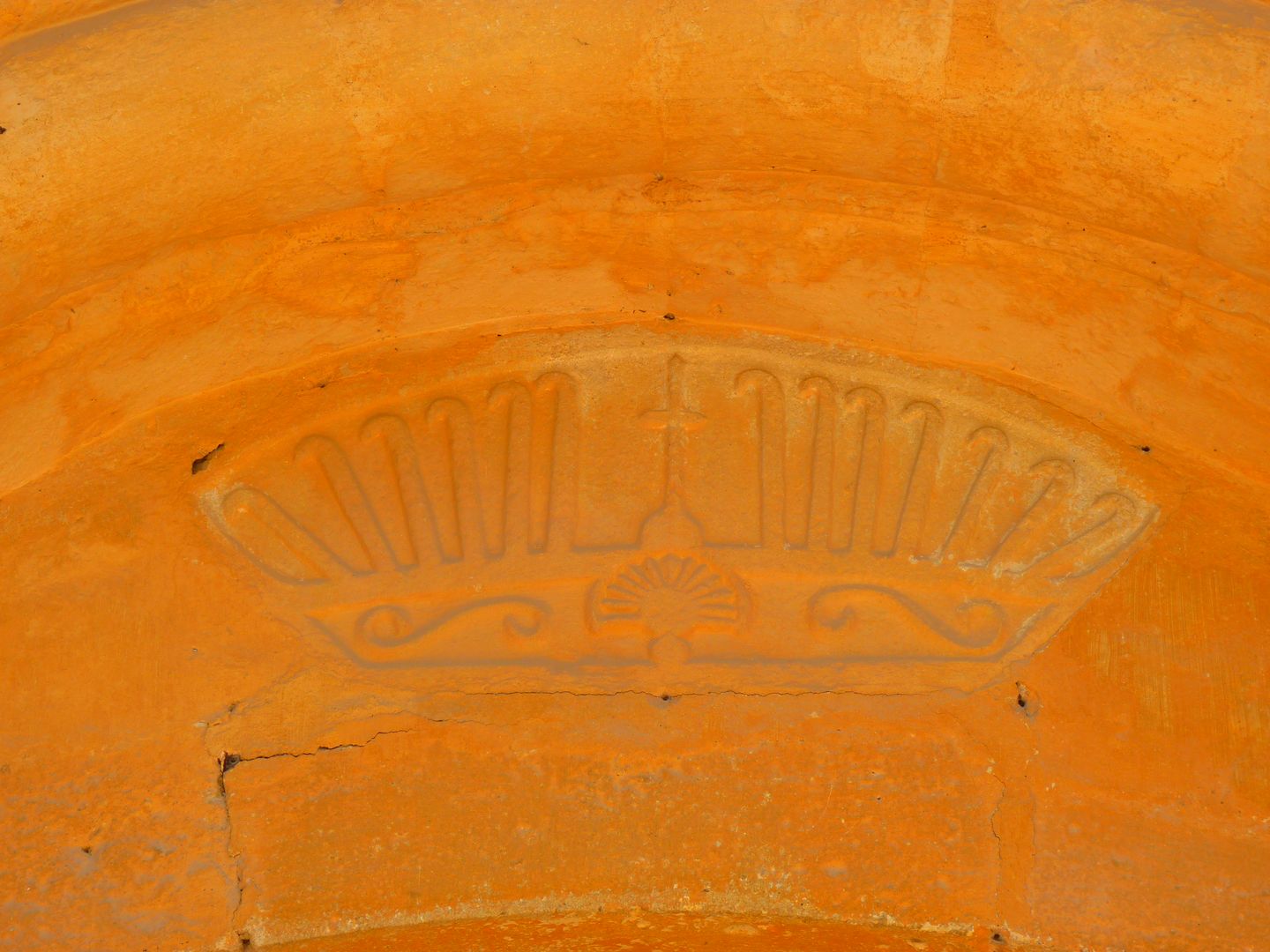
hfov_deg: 26.0
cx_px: 635
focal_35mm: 75
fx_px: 2752
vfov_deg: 19.6
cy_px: 476
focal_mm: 13.3
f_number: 4
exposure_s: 1/160
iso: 80
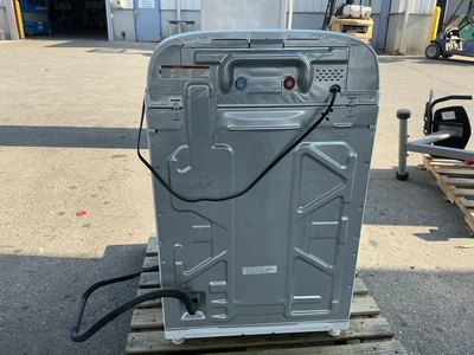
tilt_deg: -20.9
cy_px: 178
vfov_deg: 49.7
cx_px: 237
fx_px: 383
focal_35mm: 28
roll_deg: +0.2
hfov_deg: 63.4
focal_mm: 3
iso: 25
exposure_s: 1/419
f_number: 1.8
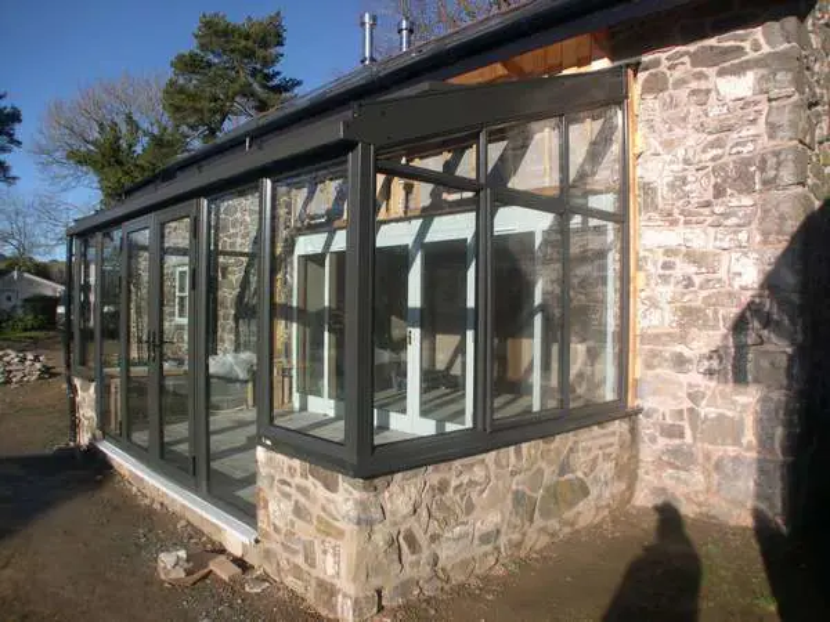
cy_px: 311
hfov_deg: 49.0
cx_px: 415
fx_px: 911
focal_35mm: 38
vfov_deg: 37.7
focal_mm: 8
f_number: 7.6
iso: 100
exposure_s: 1/203
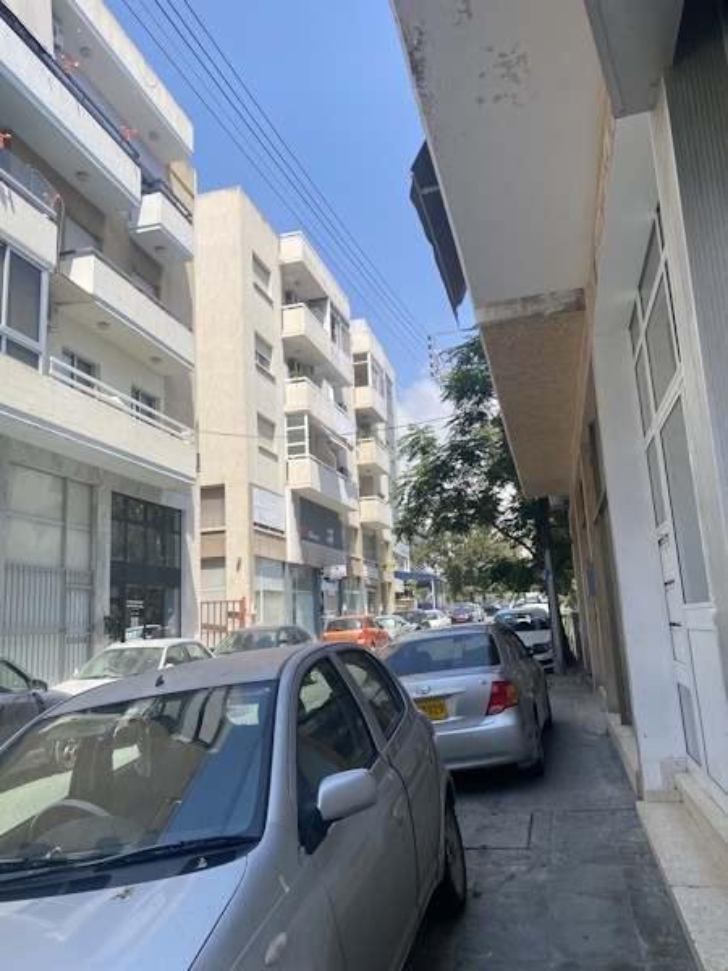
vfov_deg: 67.3
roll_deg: +4.2
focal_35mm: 26
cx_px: 364
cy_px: 486
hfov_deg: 53.1
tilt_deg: +12.0
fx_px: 729
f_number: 1.8
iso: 32
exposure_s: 1/2183
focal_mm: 4.25
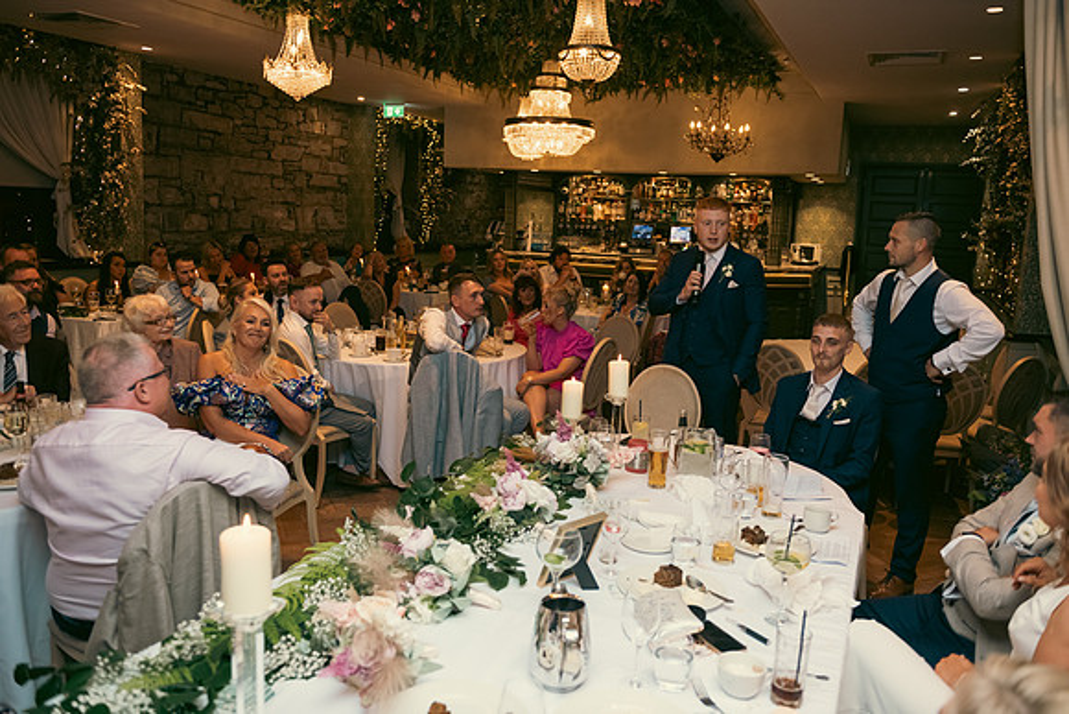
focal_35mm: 29
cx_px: 534
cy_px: 357
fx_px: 861
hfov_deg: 63.6
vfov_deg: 45.0
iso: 800
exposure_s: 1/160
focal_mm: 29
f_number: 3.5
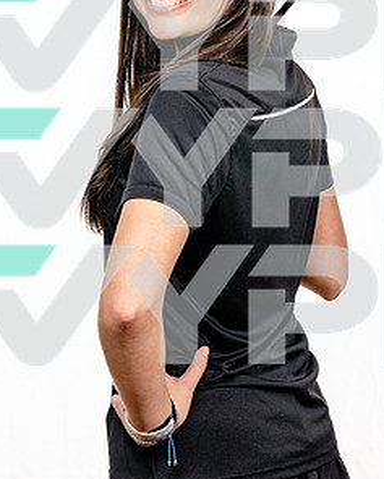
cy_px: 168
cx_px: 254
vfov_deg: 15.7
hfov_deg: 12.6
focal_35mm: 122
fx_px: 1732
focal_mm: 57
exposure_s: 1/250
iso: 160
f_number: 8
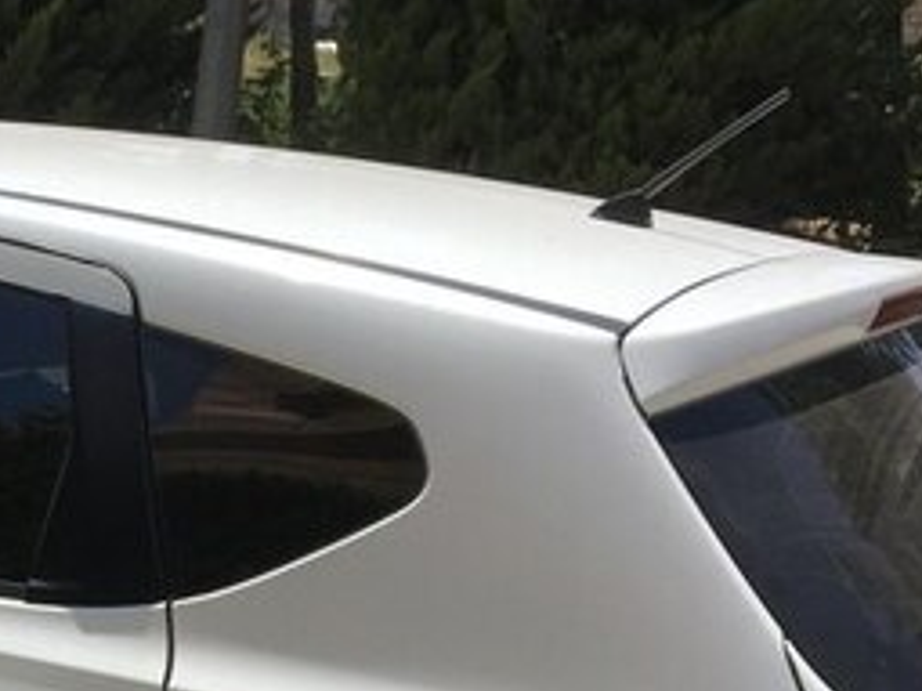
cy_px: 834
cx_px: -177
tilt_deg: -20.4
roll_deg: -0.9
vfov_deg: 18.6
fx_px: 1997
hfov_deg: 23.8
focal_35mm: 75
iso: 25
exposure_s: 1/1748
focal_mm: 4.15
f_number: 2.2
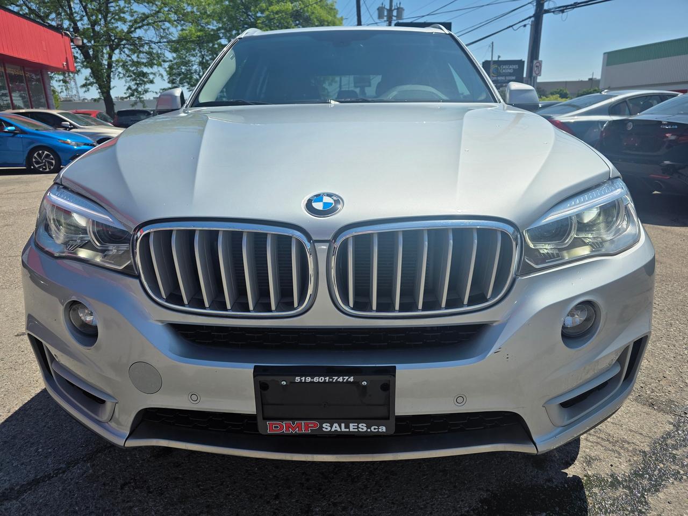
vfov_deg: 58.9
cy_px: 258
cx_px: 344
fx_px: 457
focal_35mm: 23
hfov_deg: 73.9
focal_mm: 6.3
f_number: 1.7
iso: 50
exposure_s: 1/7944
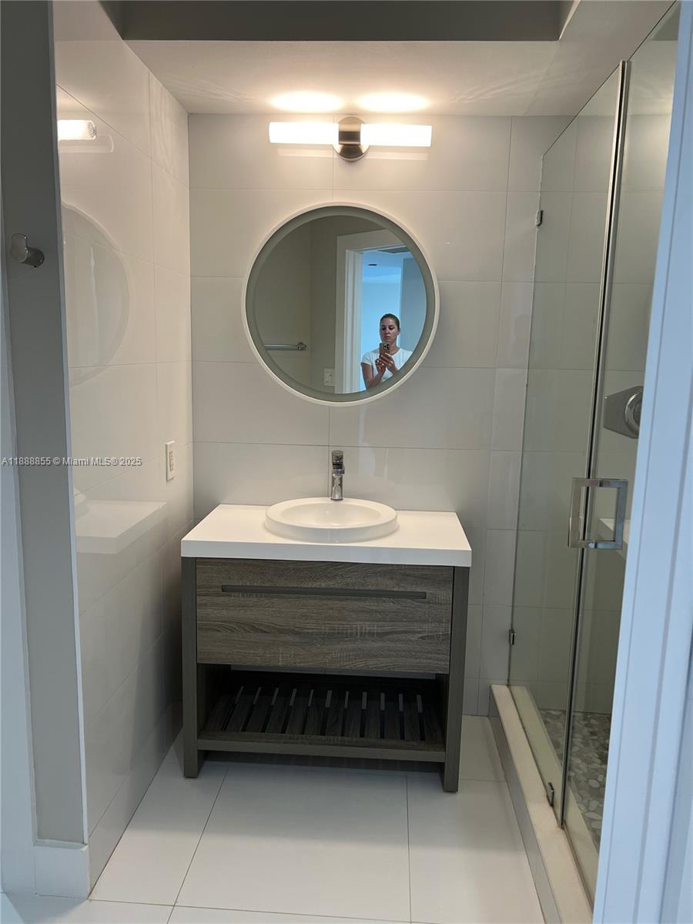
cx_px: 346
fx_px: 694
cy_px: 462
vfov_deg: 67.3
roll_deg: -1.0
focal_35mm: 26
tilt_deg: -8.6
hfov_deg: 53.1
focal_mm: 5.7
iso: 80
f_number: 1.5
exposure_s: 1/120
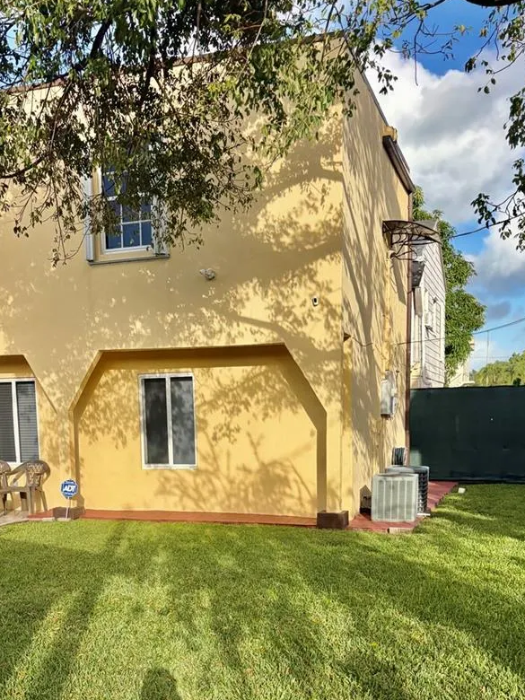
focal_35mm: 40
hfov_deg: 35.9
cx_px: 232
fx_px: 809
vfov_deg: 45.5
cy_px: 506
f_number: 1.6
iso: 50
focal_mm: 5.96
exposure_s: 1/1901
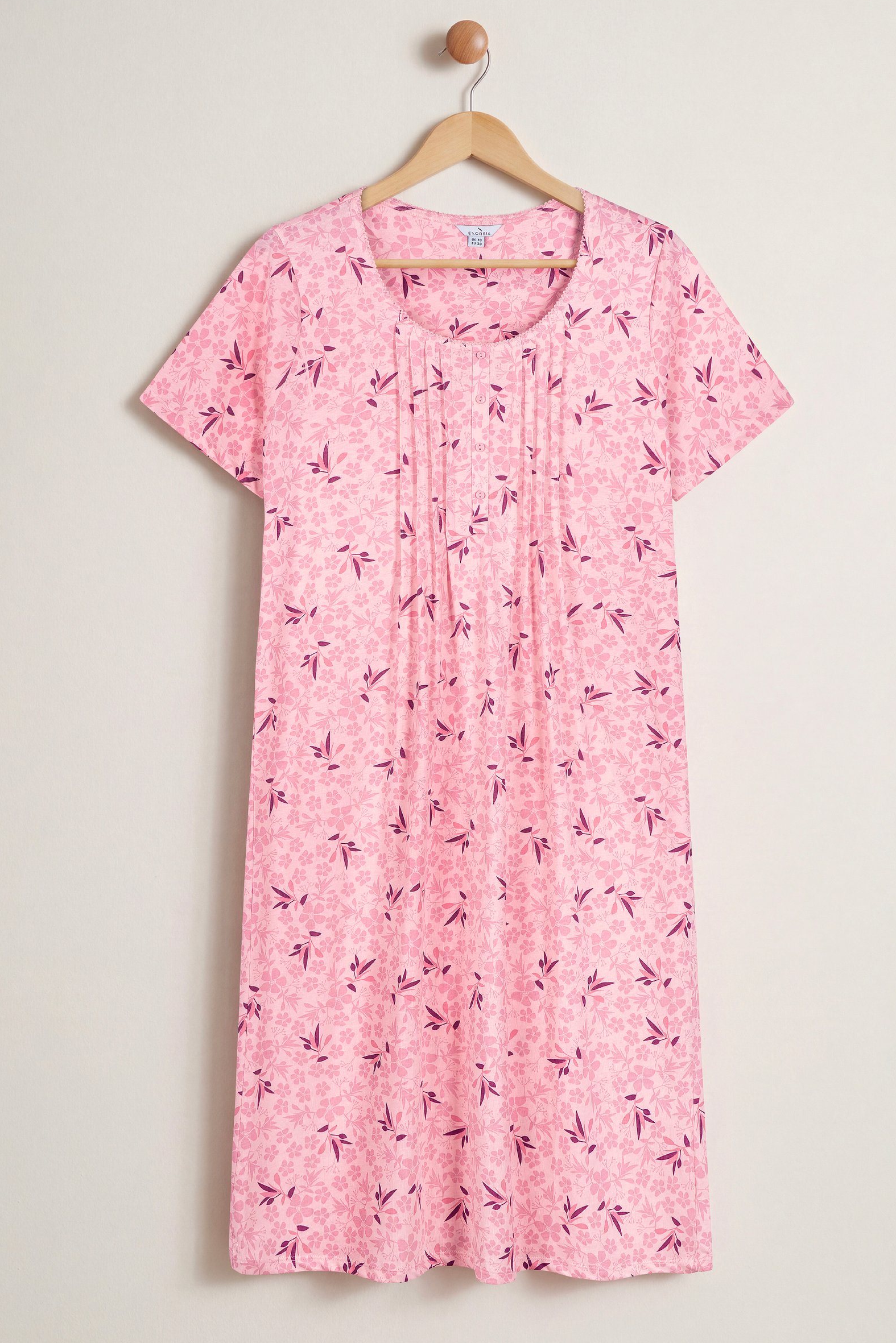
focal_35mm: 44
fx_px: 1642
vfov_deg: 44.5
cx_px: 461
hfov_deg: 30.5
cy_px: 667
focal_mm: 41
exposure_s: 1/160
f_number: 8
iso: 125
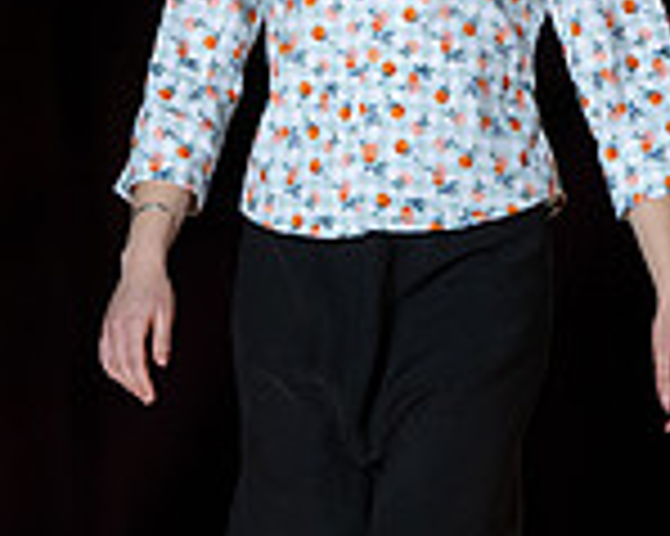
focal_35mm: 562
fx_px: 11137
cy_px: 20
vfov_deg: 2.8
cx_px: 371
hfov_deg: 3.4
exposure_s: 1/320
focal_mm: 120
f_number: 5.6
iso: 1000
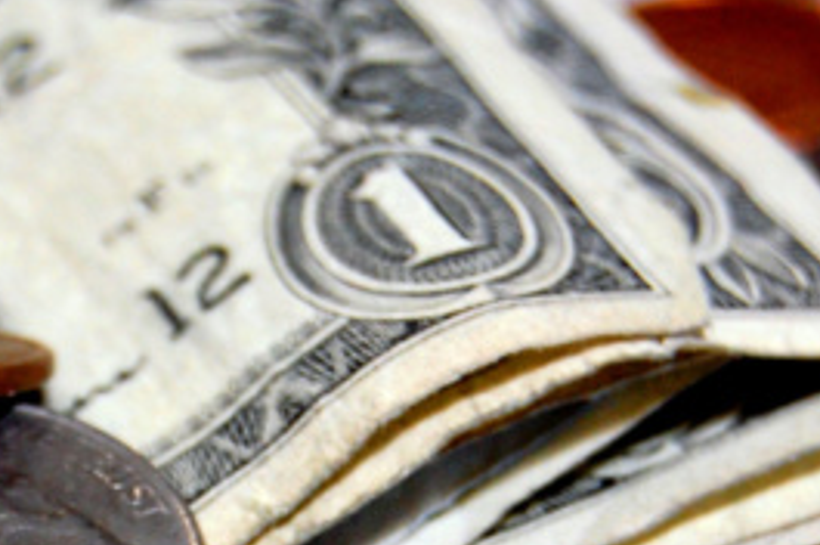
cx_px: 300
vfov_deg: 5.7
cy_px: 711
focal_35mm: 239
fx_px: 5447
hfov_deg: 8.6
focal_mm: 55
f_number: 5.6
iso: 800
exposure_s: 1/40
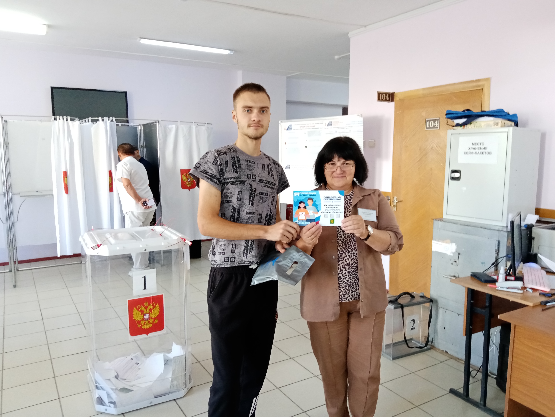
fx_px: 417
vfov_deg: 53.1
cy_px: 208
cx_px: 278
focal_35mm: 26
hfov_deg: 67.3
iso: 263
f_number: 1.8
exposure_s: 1/25
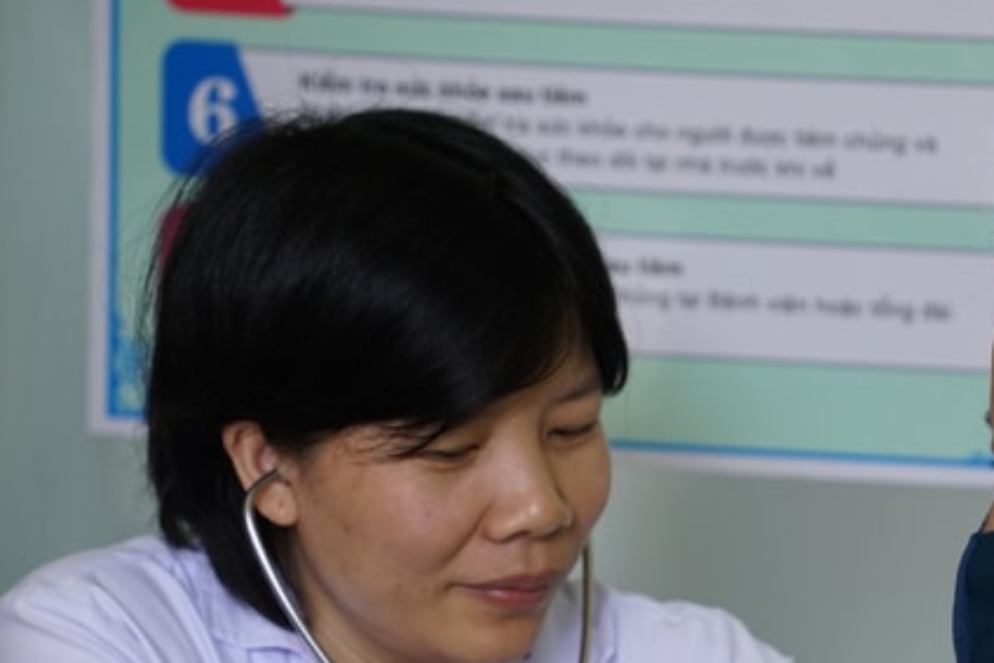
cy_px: 658
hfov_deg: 11.8
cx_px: 806
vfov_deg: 7.9
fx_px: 4806
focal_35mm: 174
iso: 1000
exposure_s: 1/160
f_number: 4.5
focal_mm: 82
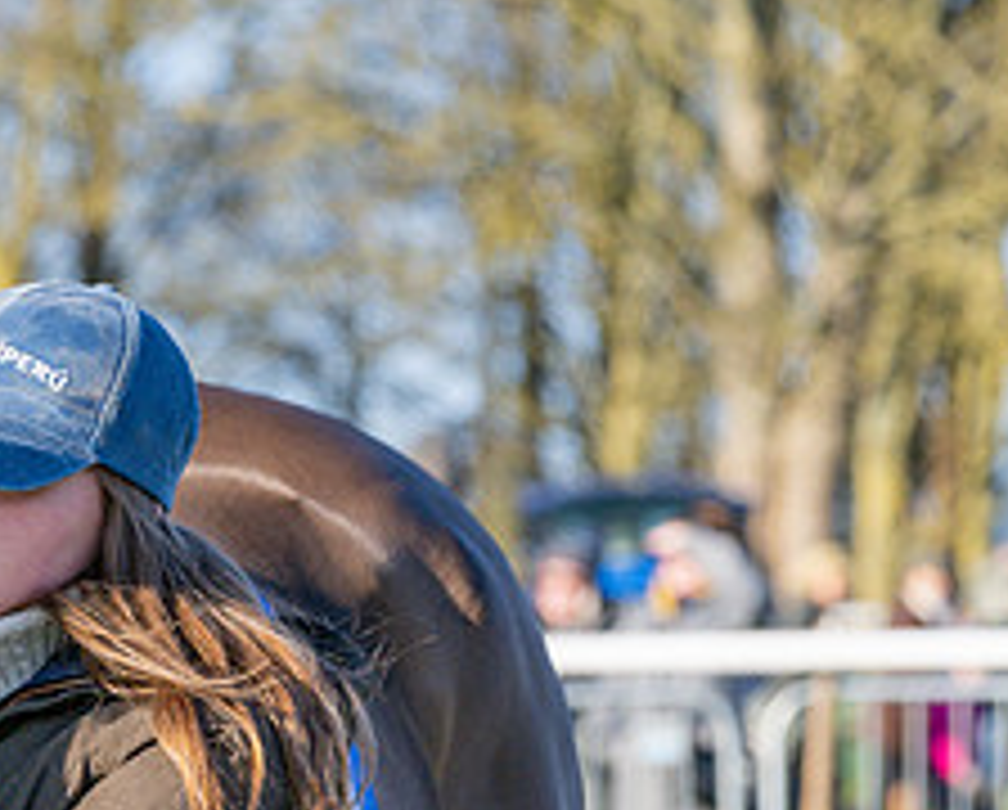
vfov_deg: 4.2
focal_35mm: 370
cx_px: -478
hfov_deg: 5.2
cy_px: 998
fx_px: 11057
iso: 400
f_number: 5
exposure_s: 1/1250
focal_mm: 113
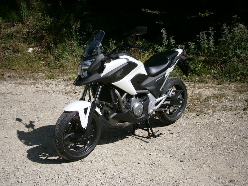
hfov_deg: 40.4
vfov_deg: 30.9
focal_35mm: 47
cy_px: 93
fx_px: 337
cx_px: 124
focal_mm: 8.3
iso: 80
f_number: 3.4
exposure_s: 1/1250
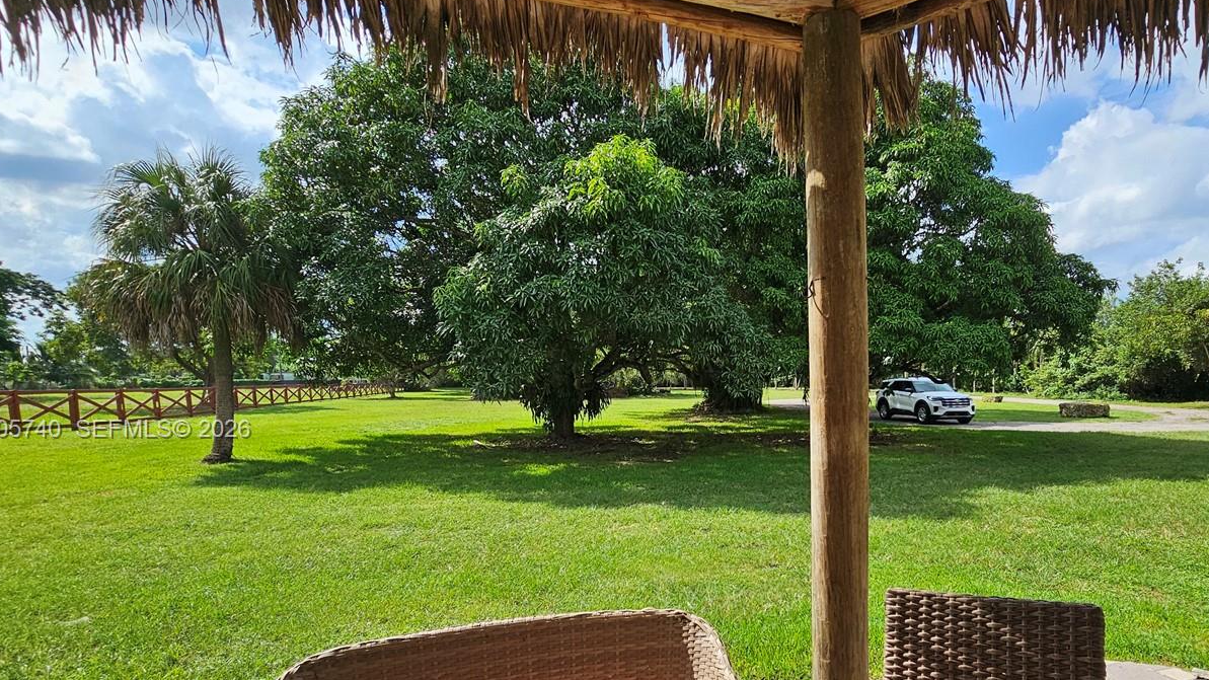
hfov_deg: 88.0
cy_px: 431
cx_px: 746
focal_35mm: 19
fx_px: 609
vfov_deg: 57.5
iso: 50
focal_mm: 2.2
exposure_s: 1/1859
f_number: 2.2
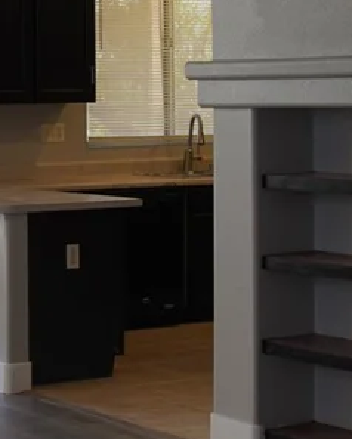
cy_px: 137
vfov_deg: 17.1
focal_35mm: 112
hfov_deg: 13.1
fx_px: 1452
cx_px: -160
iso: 250
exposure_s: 1/60
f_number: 4
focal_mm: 23
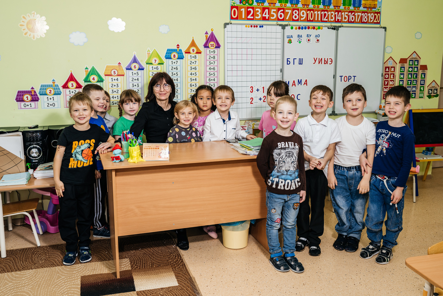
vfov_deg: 36.8
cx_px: 228
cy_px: 144
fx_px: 443
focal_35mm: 36
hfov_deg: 53.1
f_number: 4.5
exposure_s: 1/160
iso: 250
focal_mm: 35
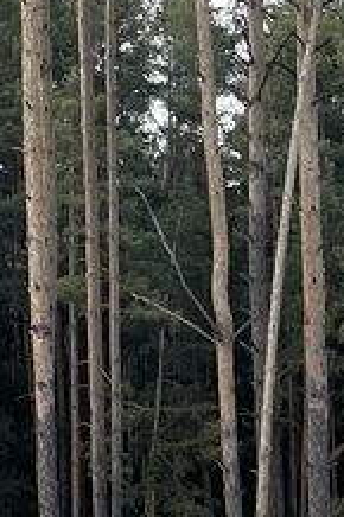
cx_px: 380
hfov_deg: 9.1
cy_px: 1034
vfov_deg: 12.2
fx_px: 2139
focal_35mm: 149
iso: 50
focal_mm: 4.2
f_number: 1.6
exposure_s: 1/487
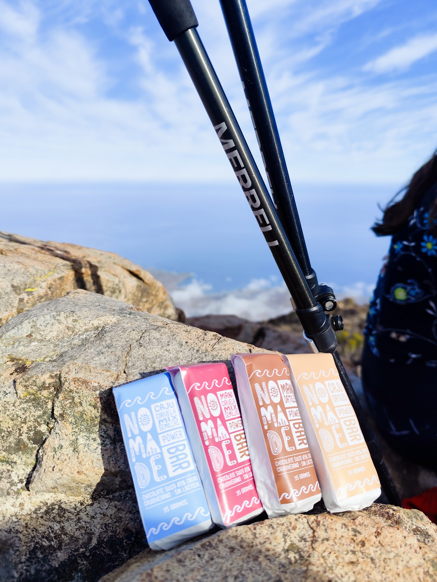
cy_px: 291
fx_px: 387
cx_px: 218
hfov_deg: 58.9
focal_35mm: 23
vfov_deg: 73.9
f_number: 1.65
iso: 50
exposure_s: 1/1139
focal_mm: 6.19
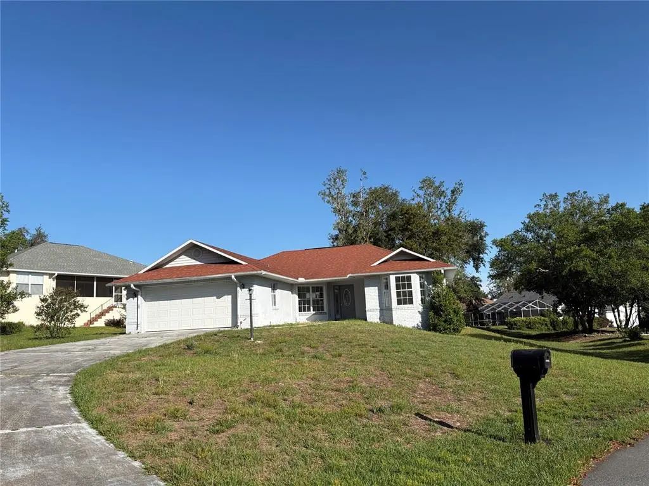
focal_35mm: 26
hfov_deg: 67.3
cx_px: 324
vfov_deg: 53.1
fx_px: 487
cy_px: 243
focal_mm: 5.96
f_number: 1.6
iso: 50
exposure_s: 1/3831
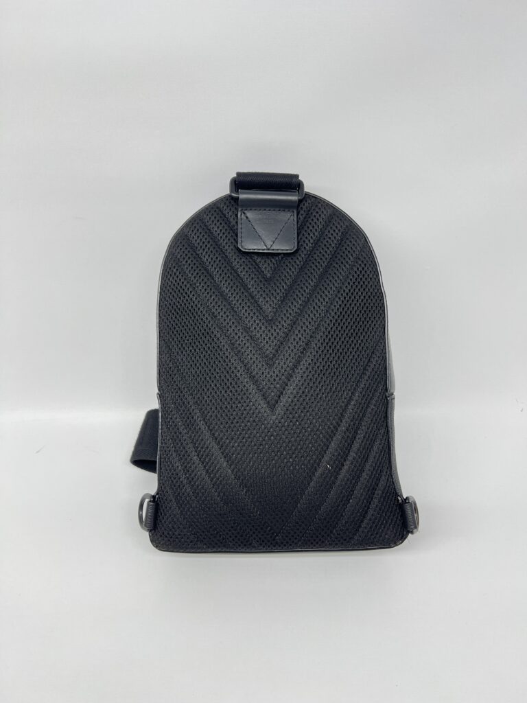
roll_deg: +0.9
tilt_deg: -37.8
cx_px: 264
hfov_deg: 53.1
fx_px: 528
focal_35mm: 26
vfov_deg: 67.3
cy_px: 352
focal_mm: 5.7
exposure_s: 1/100
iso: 64
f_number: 1.5
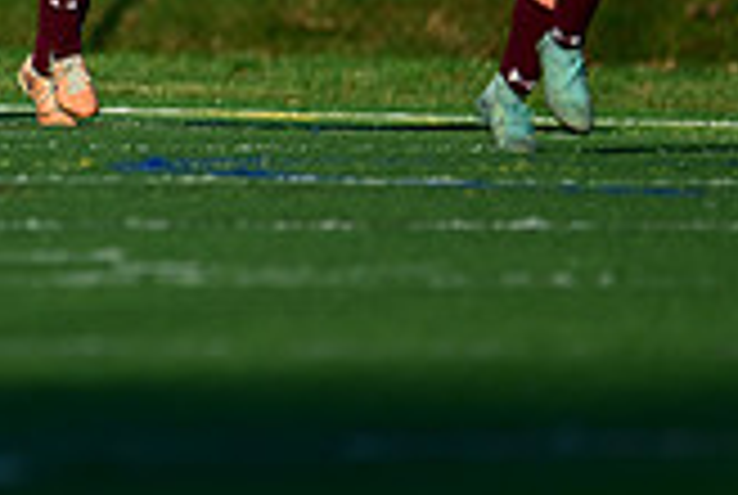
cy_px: -178
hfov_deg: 1.5
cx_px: 4
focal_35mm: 1412
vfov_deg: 1.0
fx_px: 28998
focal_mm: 400
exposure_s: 1/2000
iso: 320
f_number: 4.5
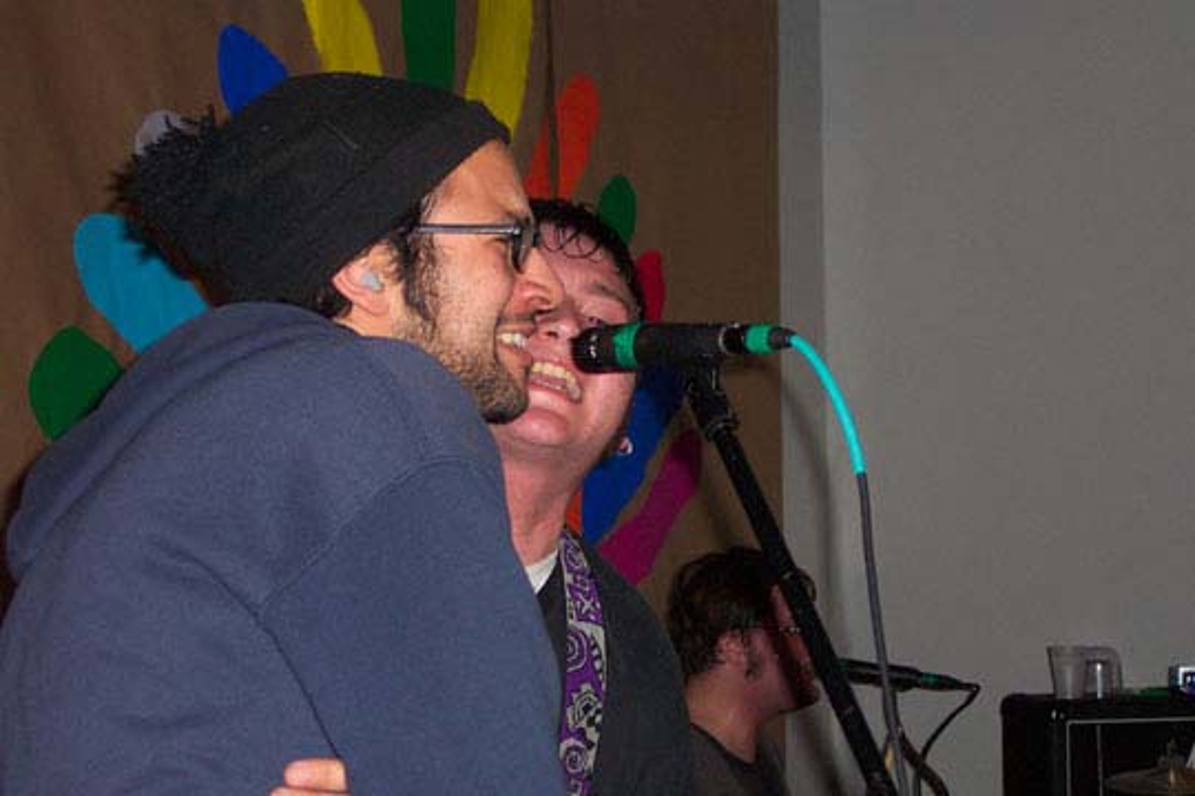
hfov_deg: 22.9
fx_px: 2954
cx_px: 598
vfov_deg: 15.4
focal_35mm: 89
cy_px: 398
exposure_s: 1/60
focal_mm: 18.7
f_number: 4
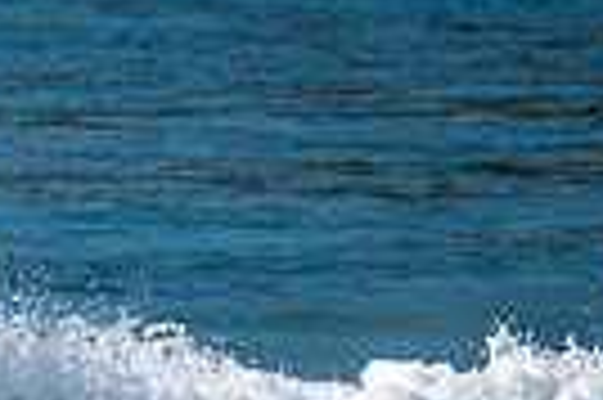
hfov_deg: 0.8
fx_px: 43346
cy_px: 360
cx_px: -380
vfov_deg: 0.5
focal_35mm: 2591
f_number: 5.6
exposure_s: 1/320
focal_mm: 500
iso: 31
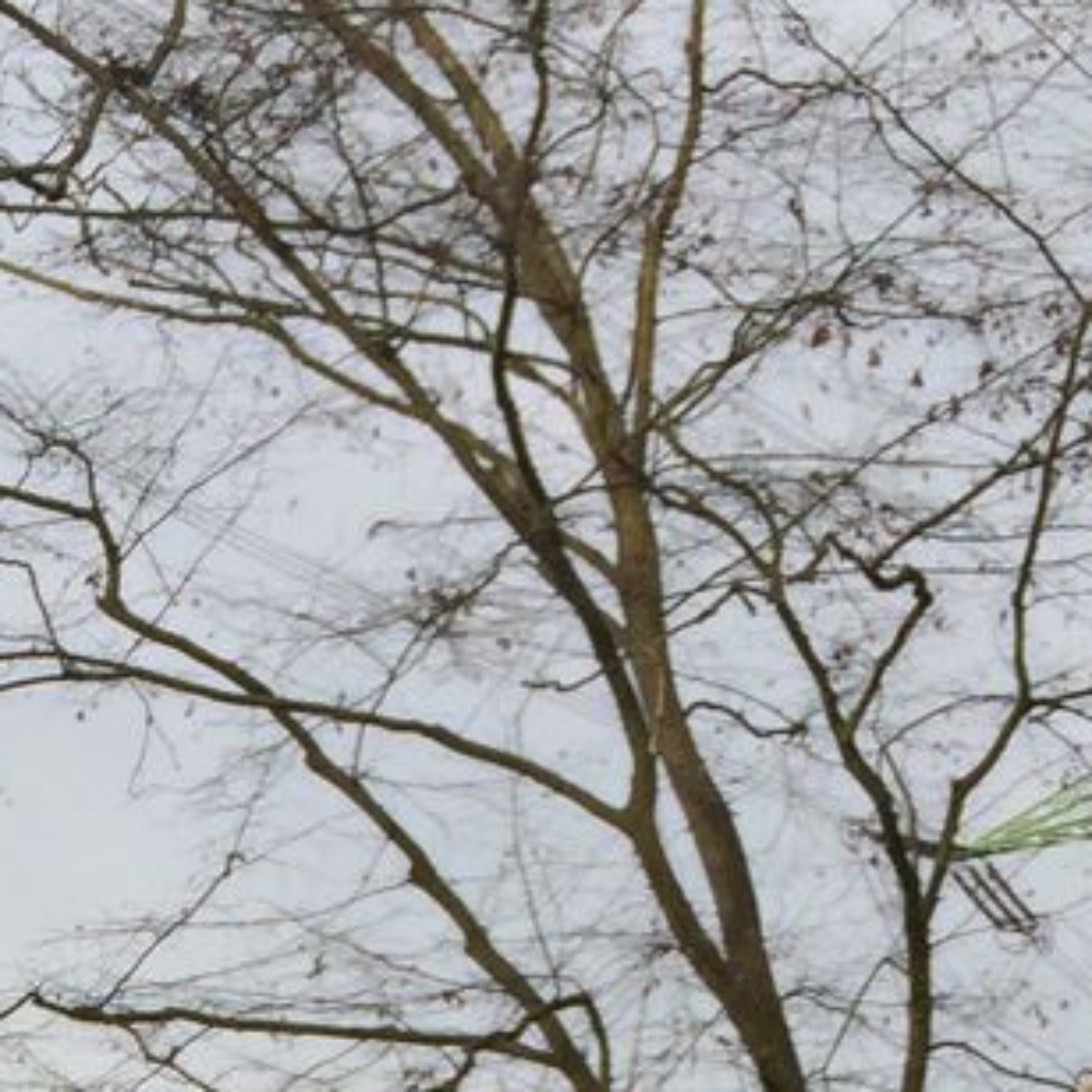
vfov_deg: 11.6
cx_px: -525
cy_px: 2287
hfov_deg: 12.5
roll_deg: +0.8
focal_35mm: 133
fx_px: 4747
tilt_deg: +5.1
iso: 32
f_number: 2.2
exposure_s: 1/977
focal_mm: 4.15
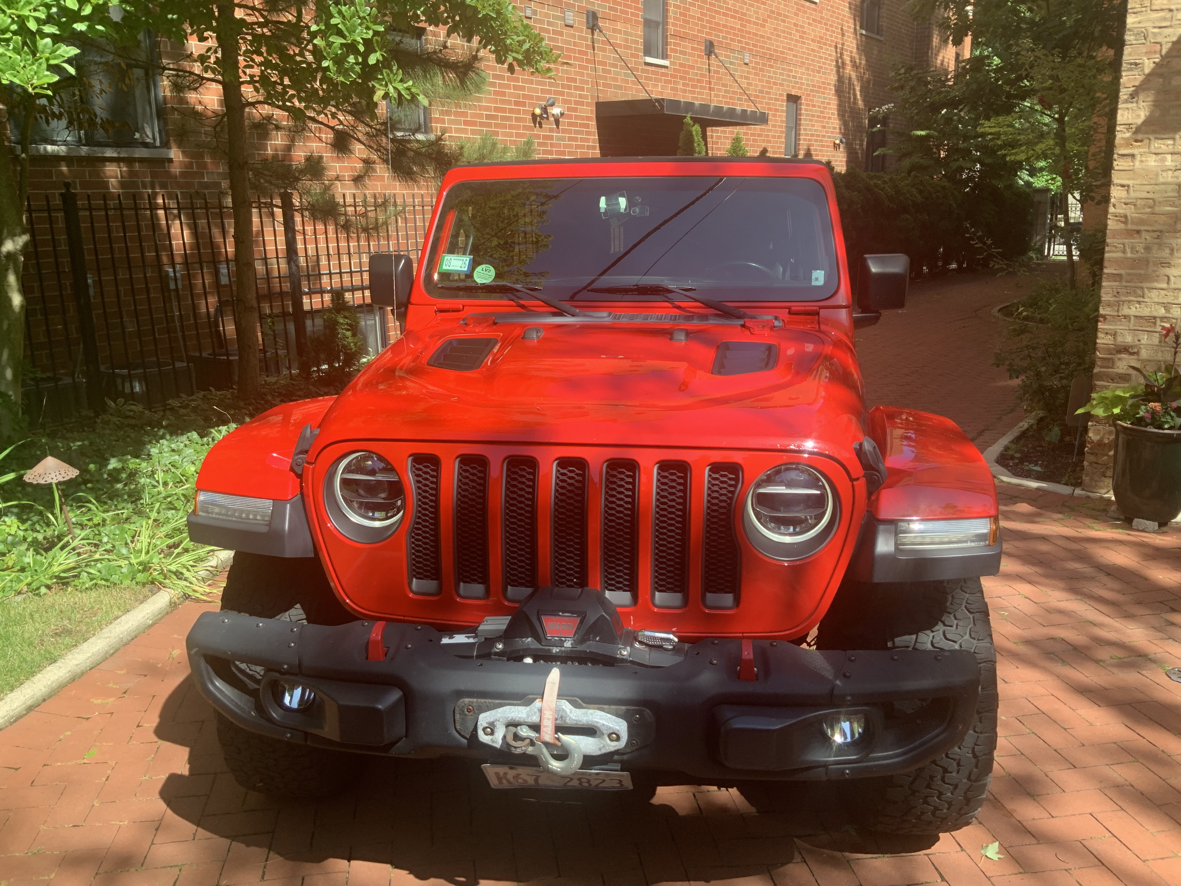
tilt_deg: -14.2
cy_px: 443
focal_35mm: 29
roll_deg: -0.9
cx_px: 590
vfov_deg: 48.2
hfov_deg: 61.7
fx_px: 989
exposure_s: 1/409
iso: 16
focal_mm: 3
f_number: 1.8
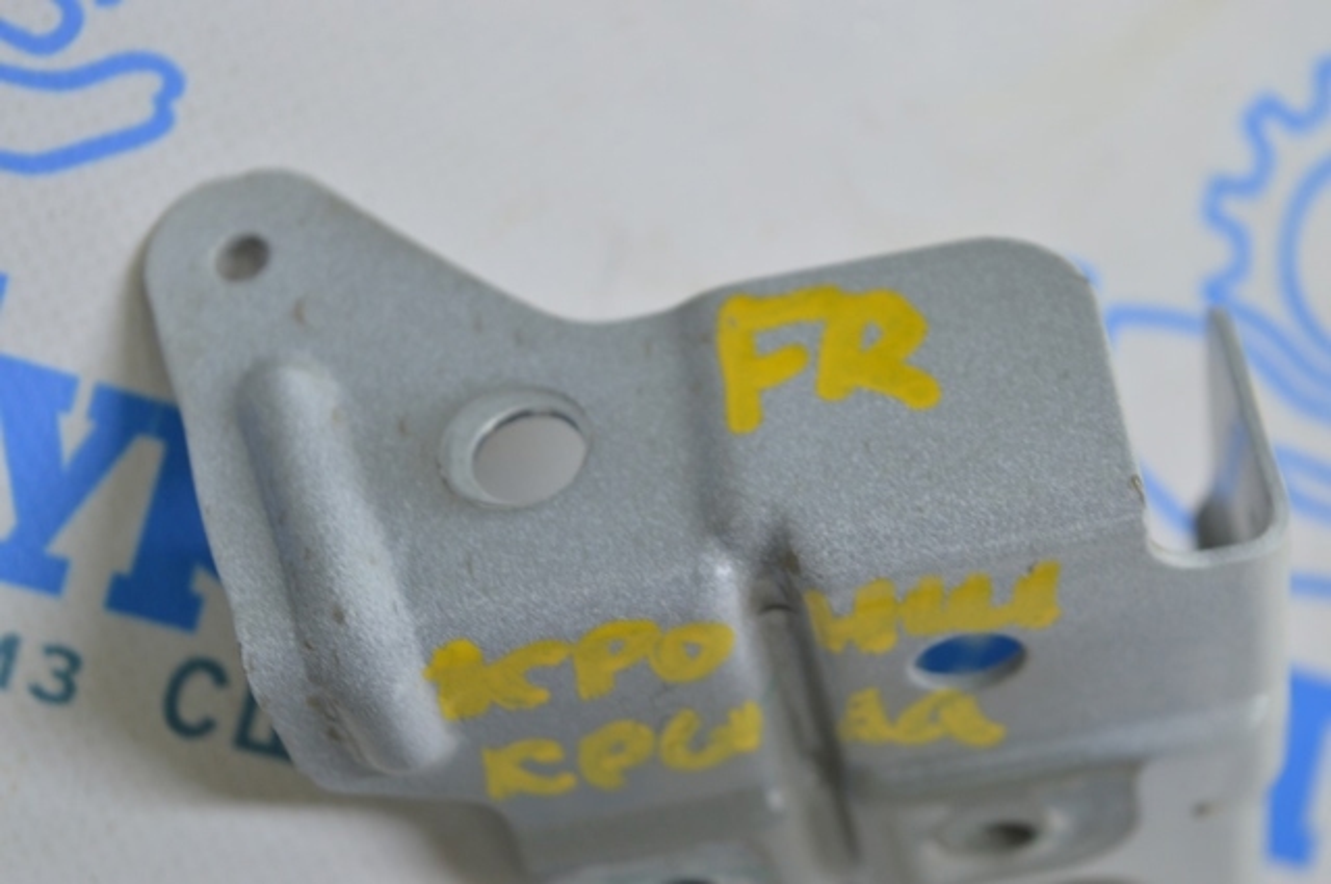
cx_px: 666
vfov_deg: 16.5
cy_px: 442
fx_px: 3046
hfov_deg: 24.6
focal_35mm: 82
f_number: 5.6
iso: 400
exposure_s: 1/25
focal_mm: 55
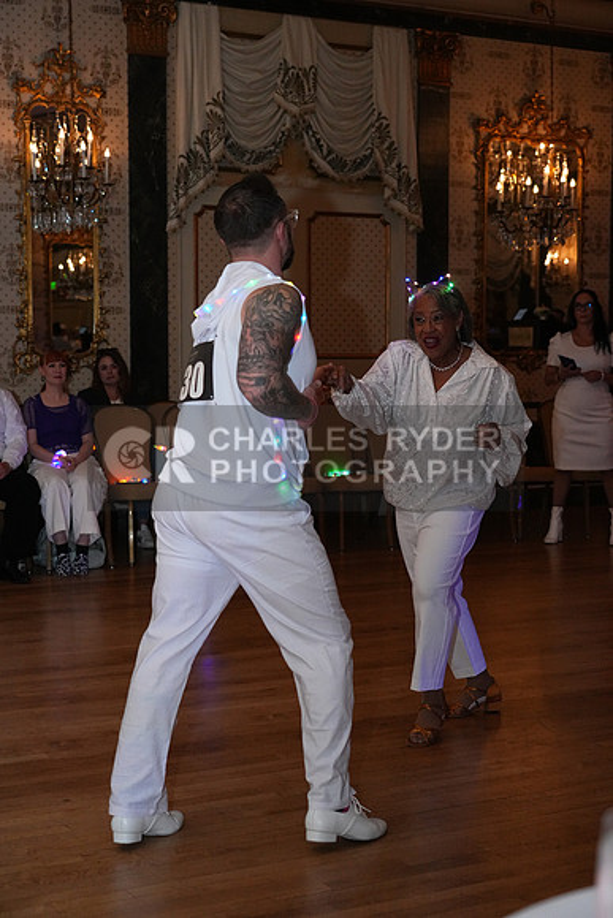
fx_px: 1353
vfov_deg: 37.5
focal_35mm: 53
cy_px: 459
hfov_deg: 25.5
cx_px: 306
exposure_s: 1/200
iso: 5000
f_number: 4
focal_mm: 53
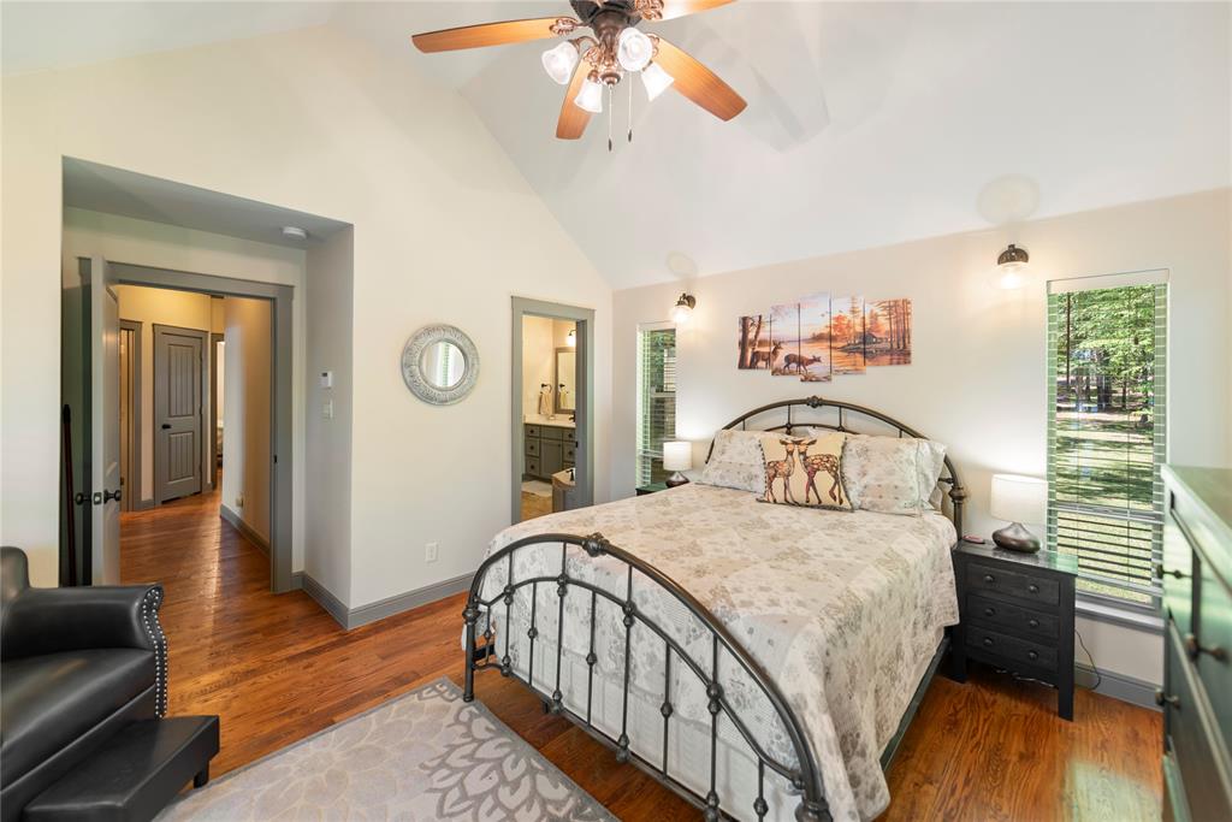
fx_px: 479
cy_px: 411
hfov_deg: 104.2
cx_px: 616
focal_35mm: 14
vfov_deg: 81.2
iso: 100
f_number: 2.8
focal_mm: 14
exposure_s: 1/25
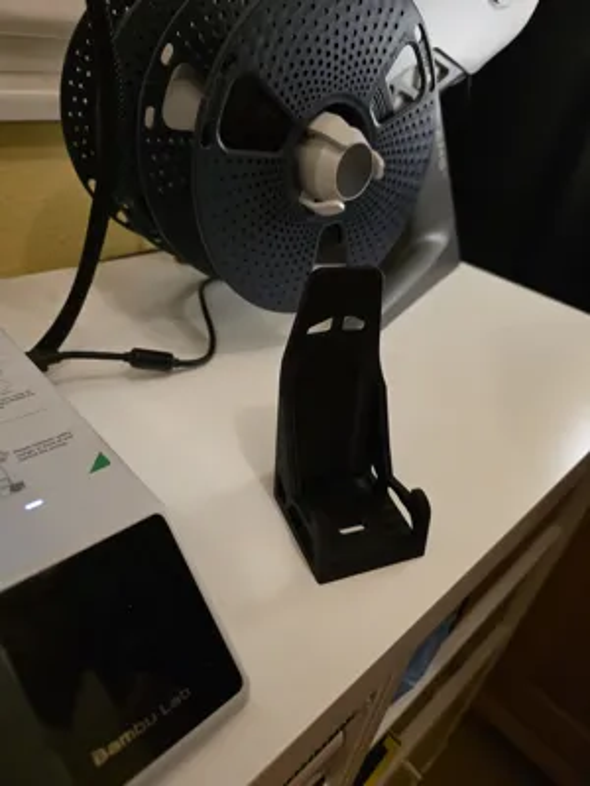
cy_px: 393
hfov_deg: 58.9
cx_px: 295
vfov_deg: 73.9
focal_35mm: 23
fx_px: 523
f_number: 1.7
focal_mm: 6.3
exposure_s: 1/100
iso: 1250
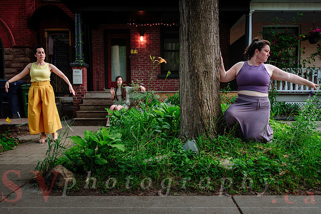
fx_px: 254
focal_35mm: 28
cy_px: 116
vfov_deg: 45.7
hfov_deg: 64.6
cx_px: 160
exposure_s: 1/500
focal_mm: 17
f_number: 1.8
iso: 500
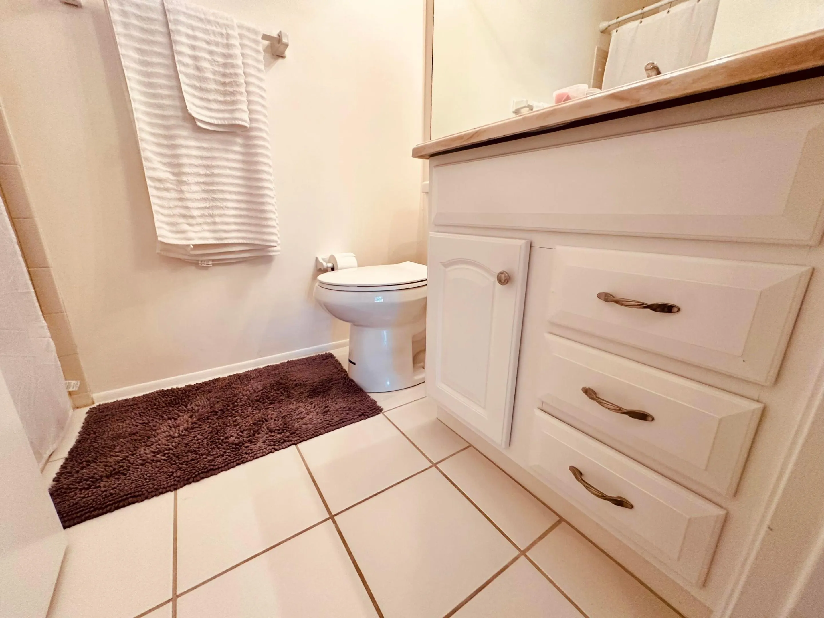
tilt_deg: -17.1
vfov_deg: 85.7
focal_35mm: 14
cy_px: 309
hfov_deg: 102.1
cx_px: 412
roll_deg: -0.9
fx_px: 333
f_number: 2.2
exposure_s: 1/120
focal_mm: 2.22
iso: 250
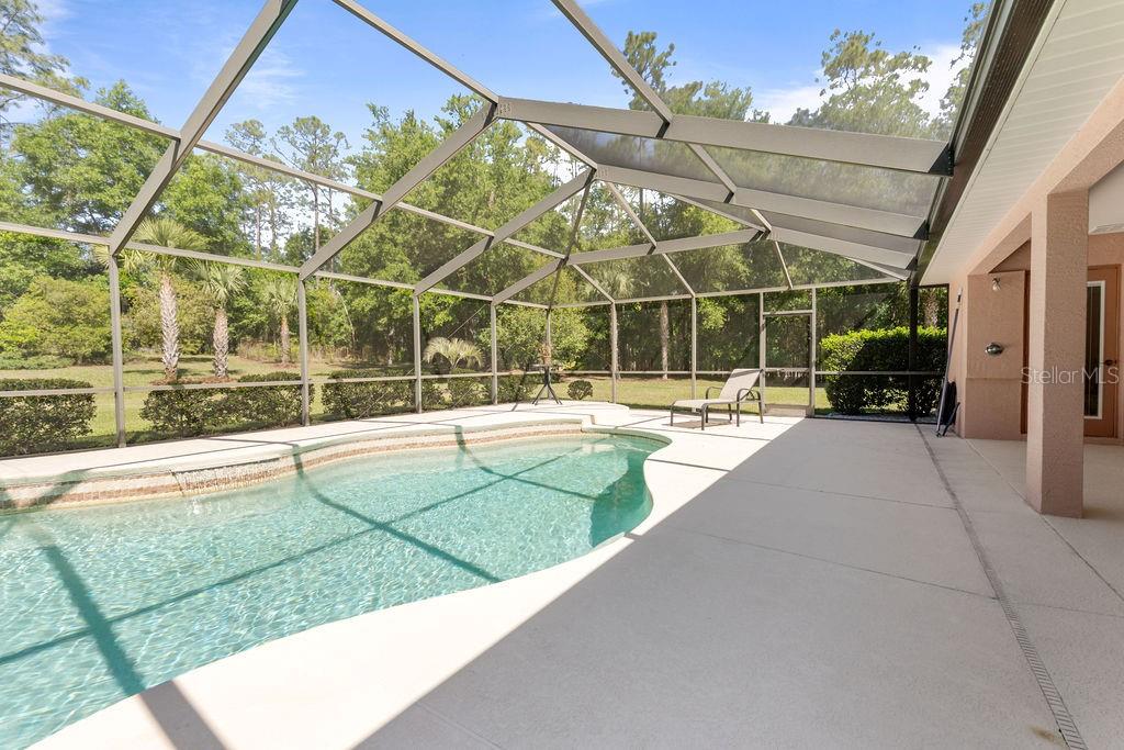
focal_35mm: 16
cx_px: 562
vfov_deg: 73.8
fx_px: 500
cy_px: 375
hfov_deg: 96.7
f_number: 8
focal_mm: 16
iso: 400
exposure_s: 1/200
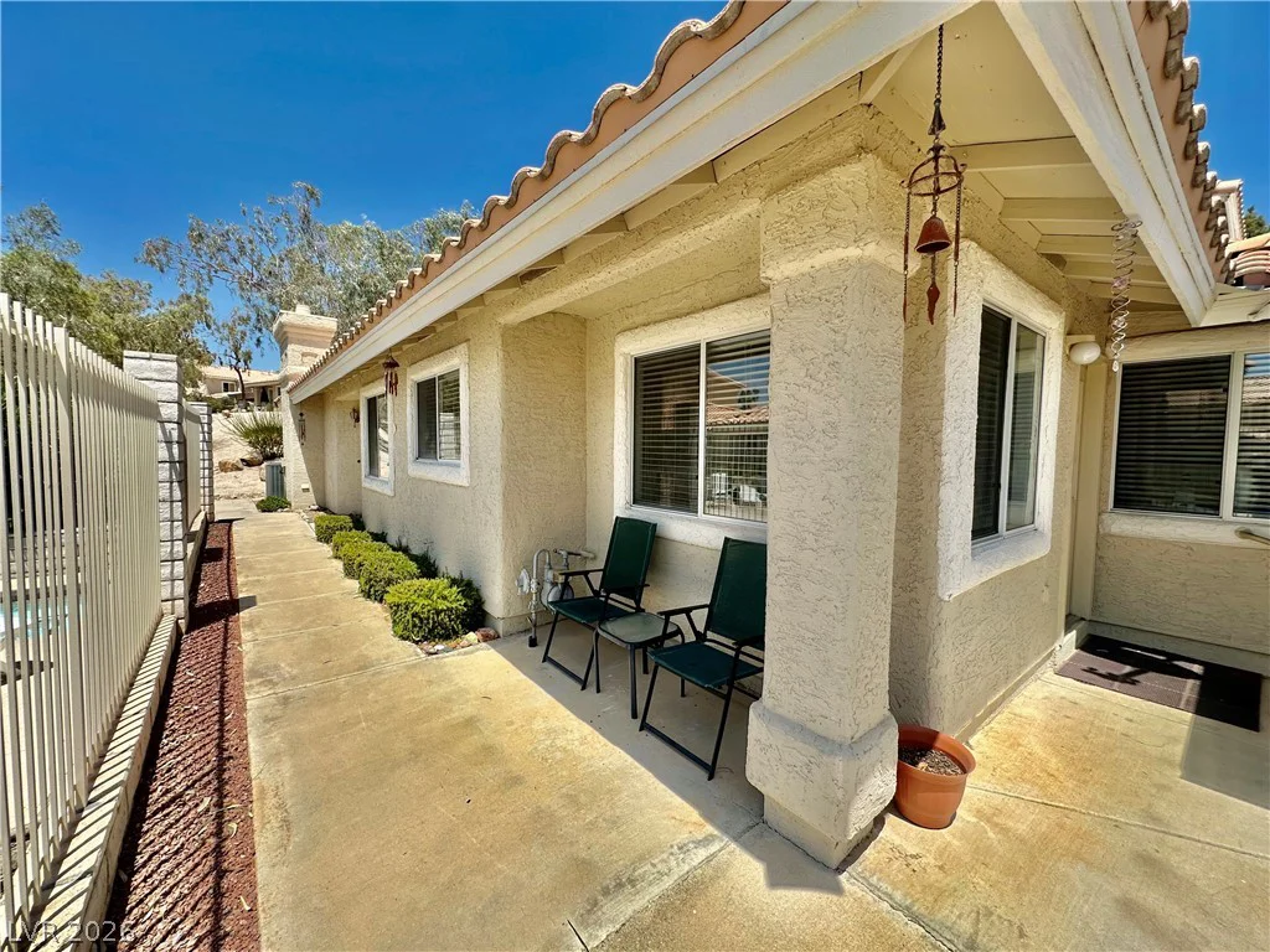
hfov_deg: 102.1
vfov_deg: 85.7
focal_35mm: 14
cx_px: 635
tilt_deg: -2.6
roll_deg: -0.8
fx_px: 514
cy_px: 476
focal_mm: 2.22
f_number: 2.2
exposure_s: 1/1642
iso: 50
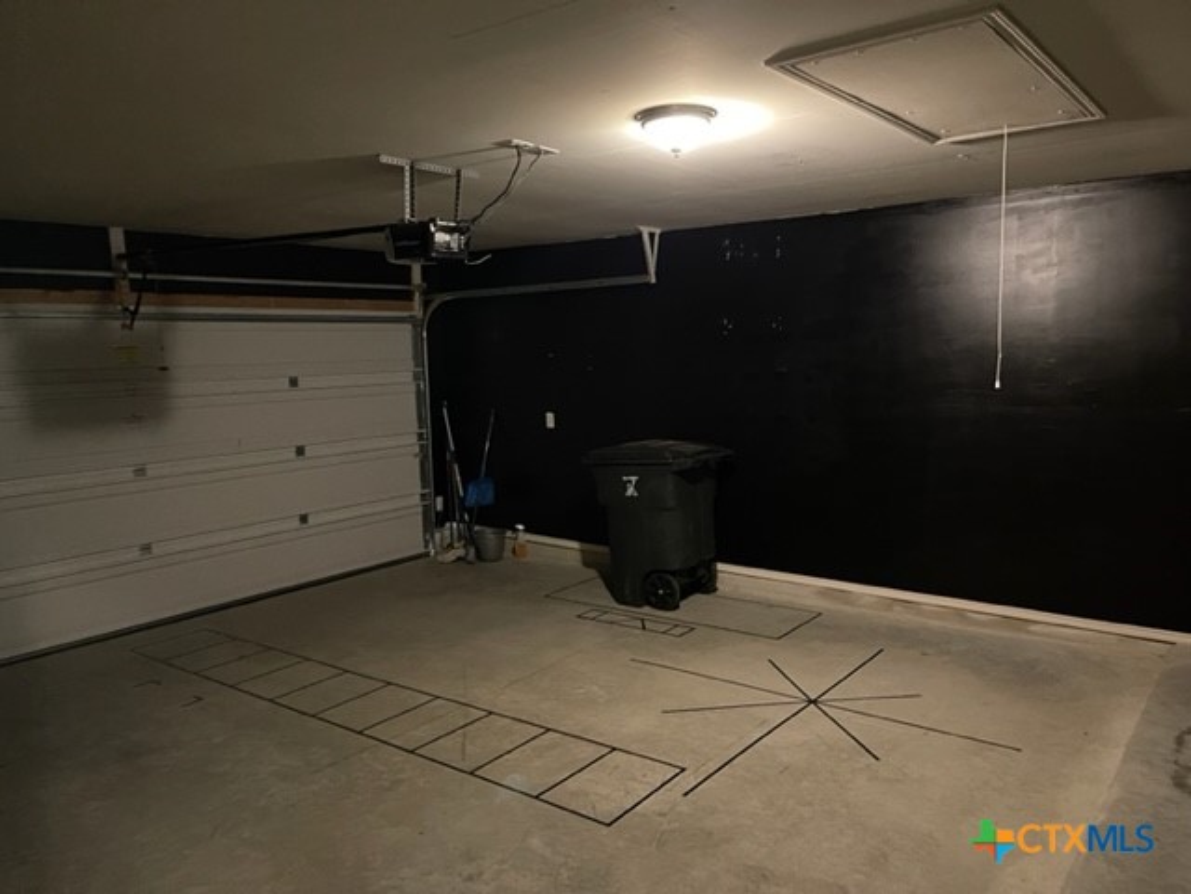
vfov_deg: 53.1
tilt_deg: -6.7
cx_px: 596
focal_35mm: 26
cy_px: 447
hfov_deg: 67.3
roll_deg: +1.1
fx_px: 895
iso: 1000
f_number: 1.6
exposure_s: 1/27
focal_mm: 5.1
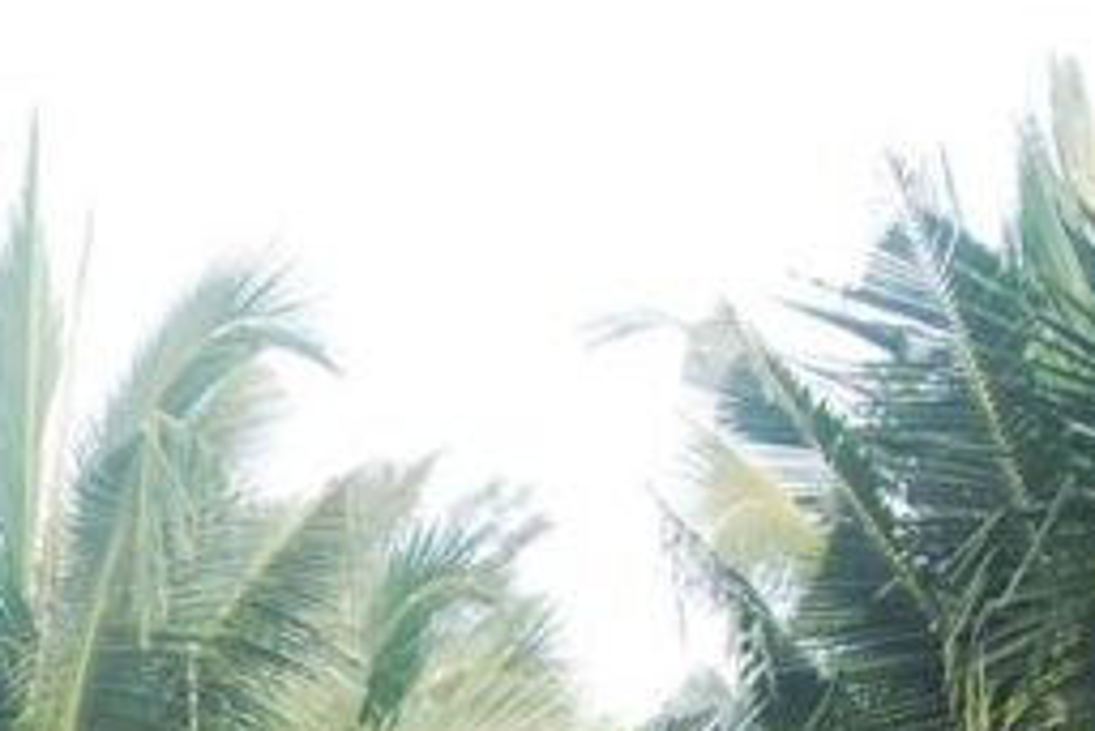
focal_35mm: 158
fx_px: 4793
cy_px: 1030
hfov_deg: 13.0
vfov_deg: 8.6
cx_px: 201
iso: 100
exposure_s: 1/100
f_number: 5.6
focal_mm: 35
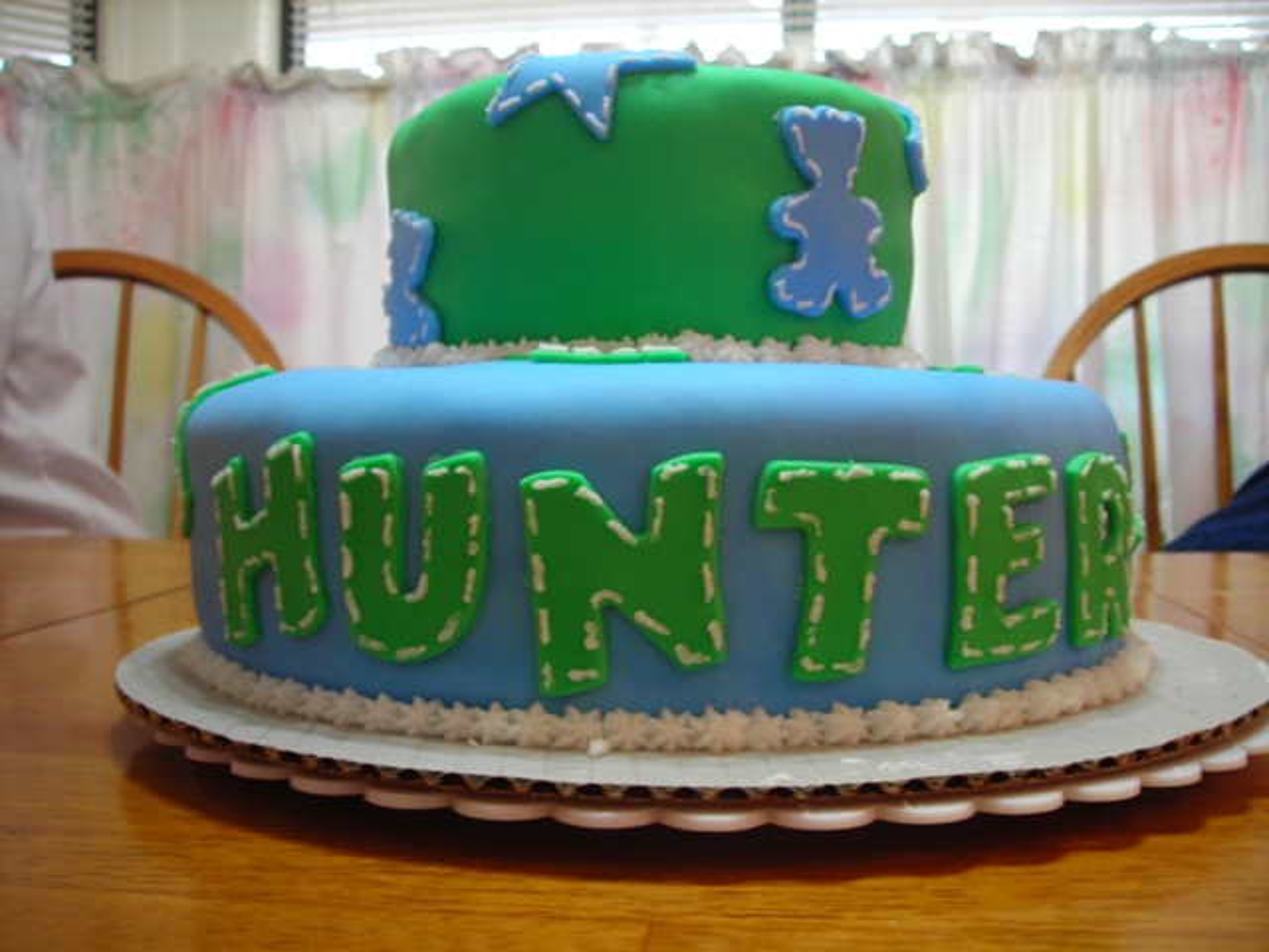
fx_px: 1393
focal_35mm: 38
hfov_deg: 49.0
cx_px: 634
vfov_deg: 37.7
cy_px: 476
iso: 68
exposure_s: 1/4
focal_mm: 6.3
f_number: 3.2
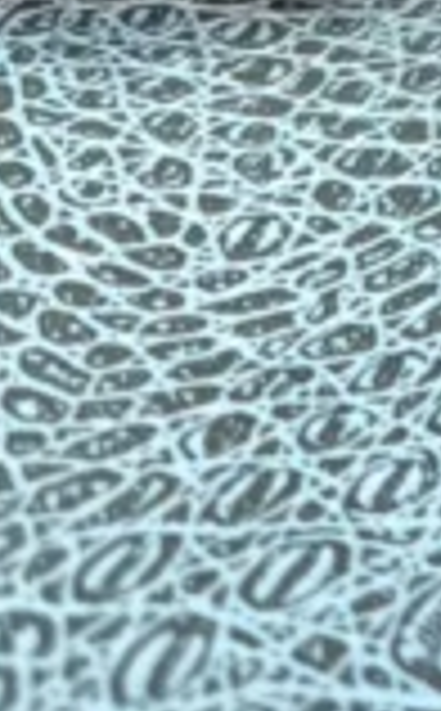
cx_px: 1418
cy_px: -468
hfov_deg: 8.4
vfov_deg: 15.1
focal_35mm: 124
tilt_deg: -24.9
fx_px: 2398
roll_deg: +2.8
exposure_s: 1/182
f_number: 1.78
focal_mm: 6.76
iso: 64
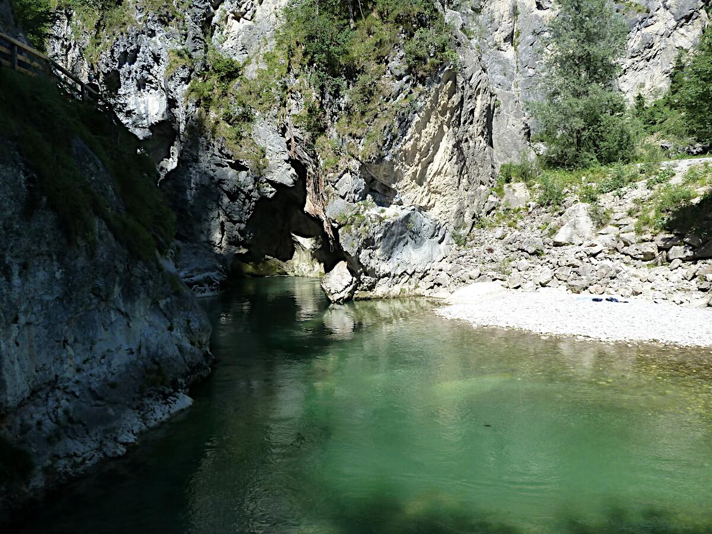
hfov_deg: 60.0
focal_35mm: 30
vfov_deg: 46.8
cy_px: 267
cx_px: 356
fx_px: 617
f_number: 4
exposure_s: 1/320
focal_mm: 5
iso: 125
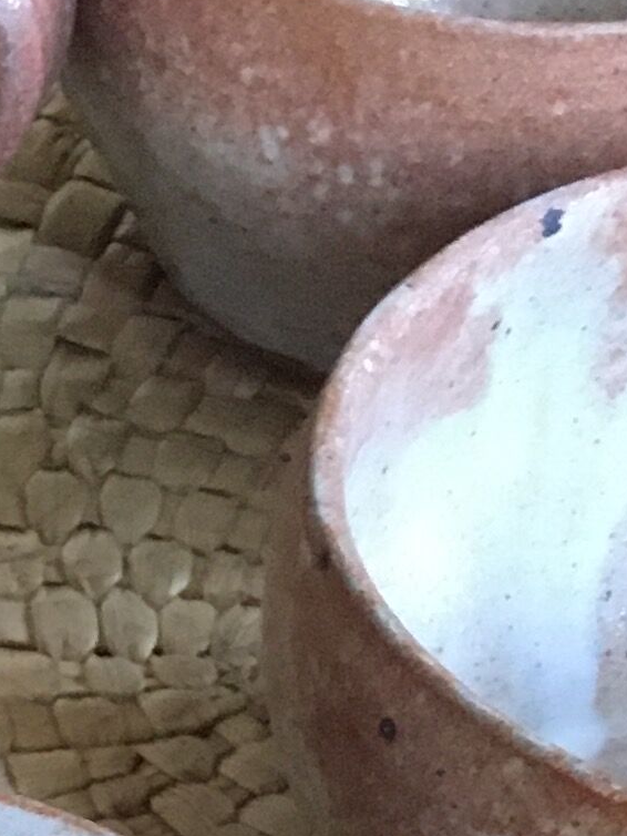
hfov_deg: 8.7
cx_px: -865
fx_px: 3741
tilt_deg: -55.8
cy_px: 1975
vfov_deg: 10.9
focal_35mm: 155
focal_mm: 4.15
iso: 200
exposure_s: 1/20
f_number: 2.2
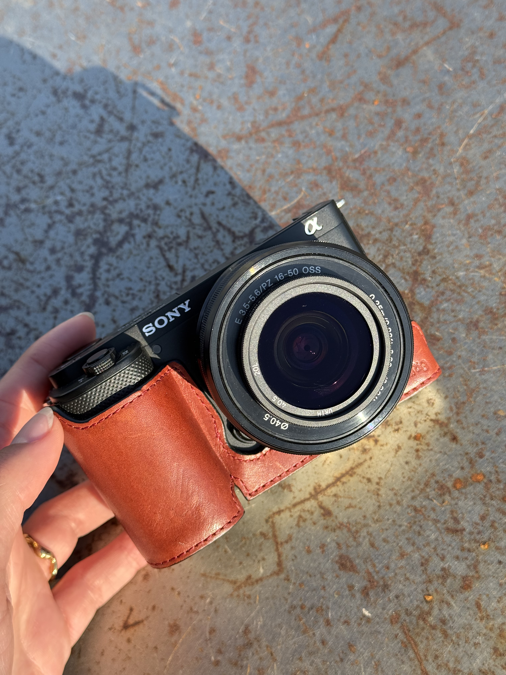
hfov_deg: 30.3
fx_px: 936
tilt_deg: -66.3
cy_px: 338
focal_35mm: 48
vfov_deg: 39.7
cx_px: 253
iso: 80
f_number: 1.78
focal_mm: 6.76
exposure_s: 1/1403
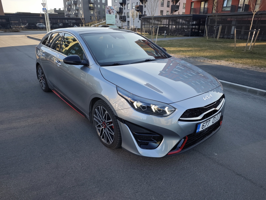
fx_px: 177
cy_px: 100
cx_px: 133
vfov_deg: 58.9
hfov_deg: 73.9
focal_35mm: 23
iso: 50
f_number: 1.6
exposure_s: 1/528
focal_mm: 6.55
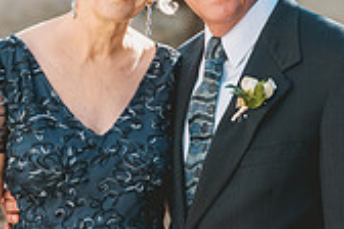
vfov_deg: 7.4
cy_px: 174
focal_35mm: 185
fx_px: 1768
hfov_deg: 11.1
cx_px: 169
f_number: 2.8
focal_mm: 69
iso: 80
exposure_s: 1/1000
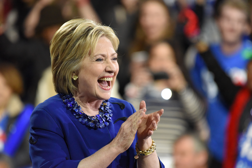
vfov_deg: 2.8
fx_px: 3501
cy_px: 84
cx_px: 126
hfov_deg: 4.1
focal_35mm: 500
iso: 7200
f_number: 5.6
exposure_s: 1/500
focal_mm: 500
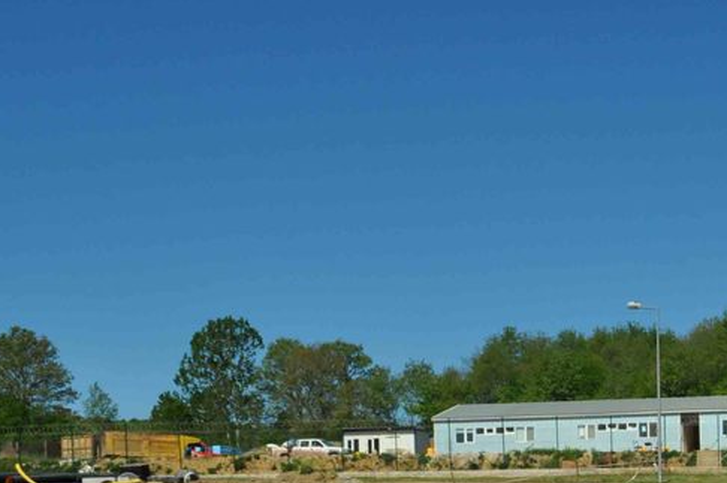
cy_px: 593
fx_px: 1493
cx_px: 826
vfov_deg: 17.5
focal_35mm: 74
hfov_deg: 25.2
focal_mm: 20
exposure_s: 1/500
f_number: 11
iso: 200
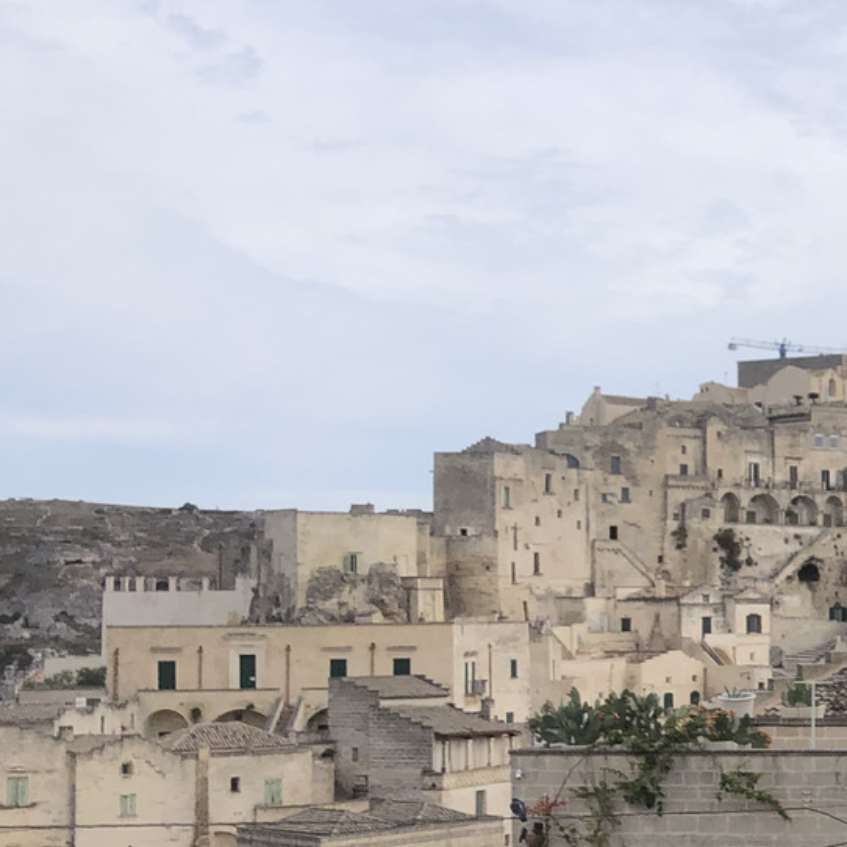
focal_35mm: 73
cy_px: 605
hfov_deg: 20.7
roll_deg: +1.2
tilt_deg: -0.7
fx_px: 2021
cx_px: 1214
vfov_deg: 23.5
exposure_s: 1/1621
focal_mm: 4
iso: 20
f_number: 1.8
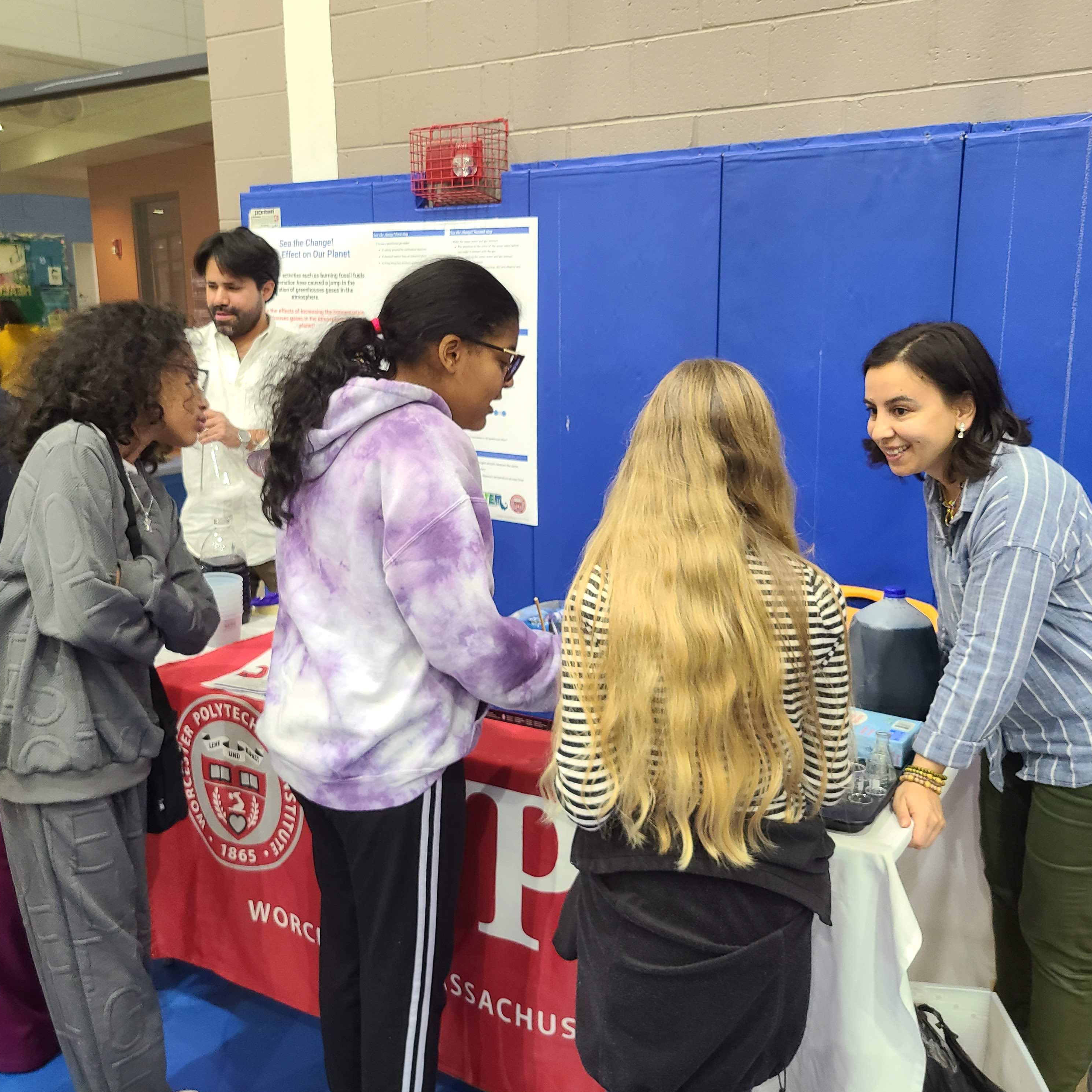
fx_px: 1106
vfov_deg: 52.5
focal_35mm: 31
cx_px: 539
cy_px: 551
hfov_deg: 52.5
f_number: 1.8
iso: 250
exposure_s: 1/40
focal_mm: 5.4
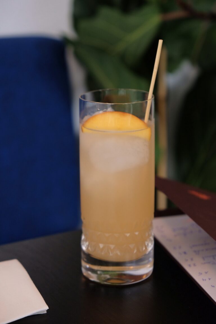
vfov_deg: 24.5
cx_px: 108
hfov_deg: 16.5
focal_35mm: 83
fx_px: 747
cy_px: 162
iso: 640
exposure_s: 1/60
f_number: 4
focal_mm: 55
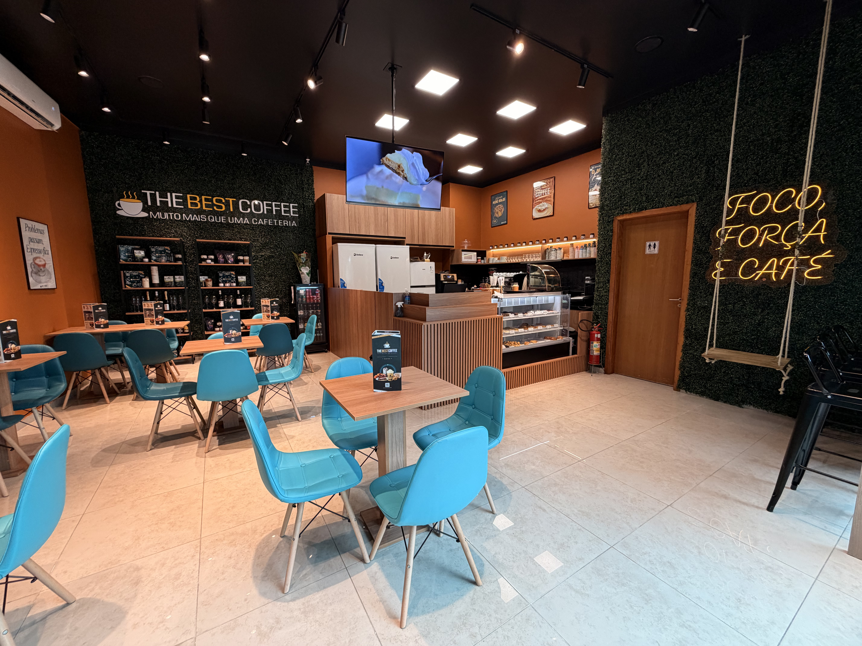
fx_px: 349
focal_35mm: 14
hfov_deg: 102.1
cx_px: 431
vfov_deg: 85.7
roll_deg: +0.4
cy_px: 323
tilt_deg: -7.3
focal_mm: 2.22
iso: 160
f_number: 2.2
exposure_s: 1/120
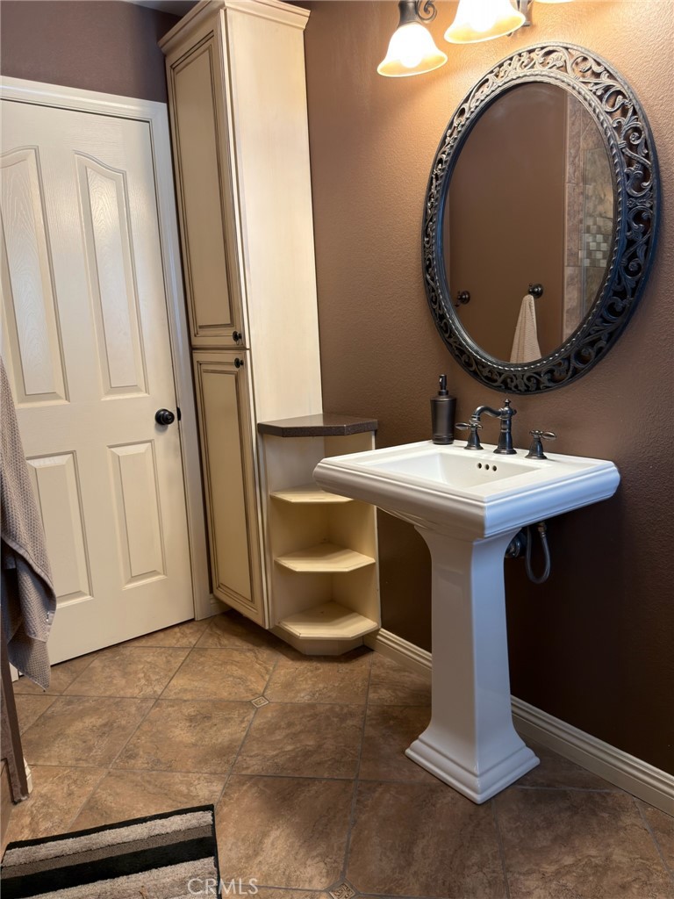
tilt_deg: -10.8
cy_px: 450
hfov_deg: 56.8
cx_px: 337
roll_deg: +3.9
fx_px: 623
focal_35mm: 24
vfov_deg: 71.6
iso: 200
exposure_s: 1/60
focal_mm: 6.76
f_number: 1.78
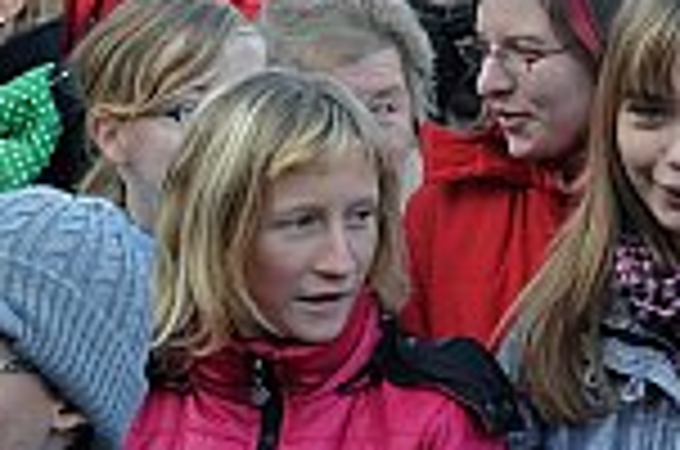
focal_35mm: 158
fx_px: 2972
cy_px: 238
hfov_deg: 13.0
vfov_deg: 8.7
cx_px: 257
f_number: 7.1
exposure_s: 1/200
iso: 800
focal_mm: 31
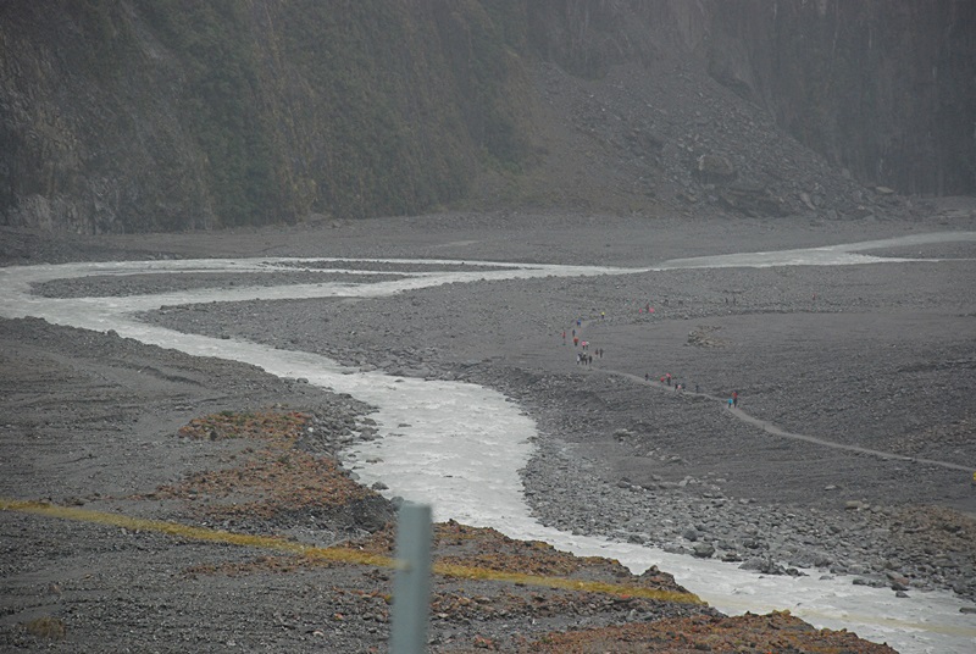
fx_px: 4887
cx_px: 488
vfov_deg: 7.7
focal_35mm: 180
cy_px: 327
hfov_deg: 11.4
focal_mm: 120
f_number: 5.6
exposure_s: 1/1000
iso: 400
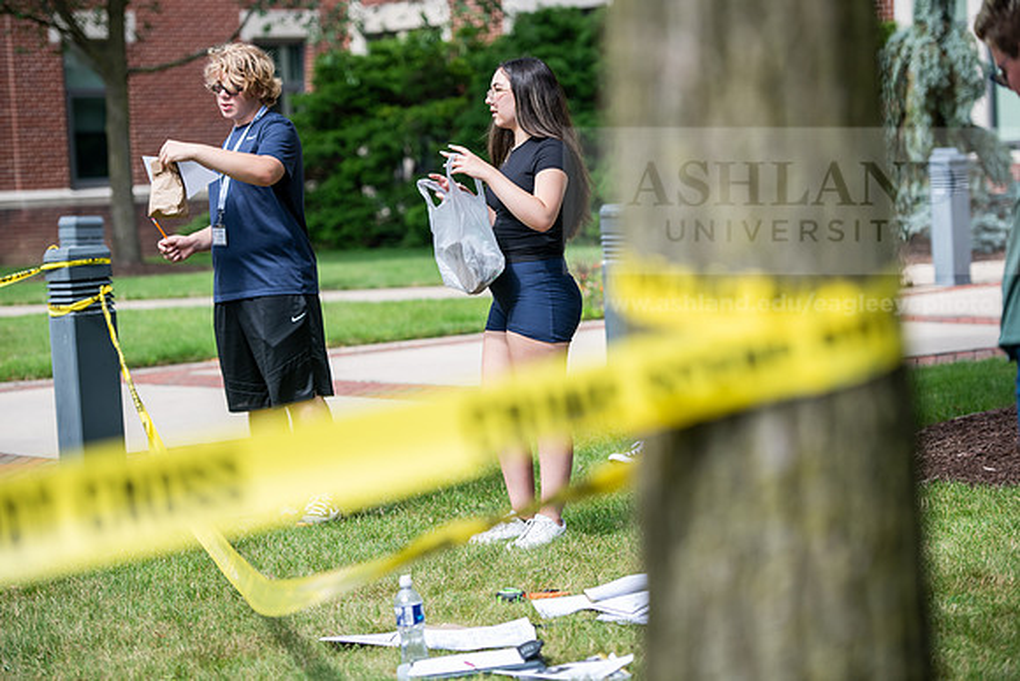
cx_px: 510
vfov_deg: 12.5
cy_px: 340
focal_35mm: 110
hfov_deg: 18.6
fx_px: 3117
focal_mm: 110
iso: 160
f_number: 3.2
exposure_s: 1/800
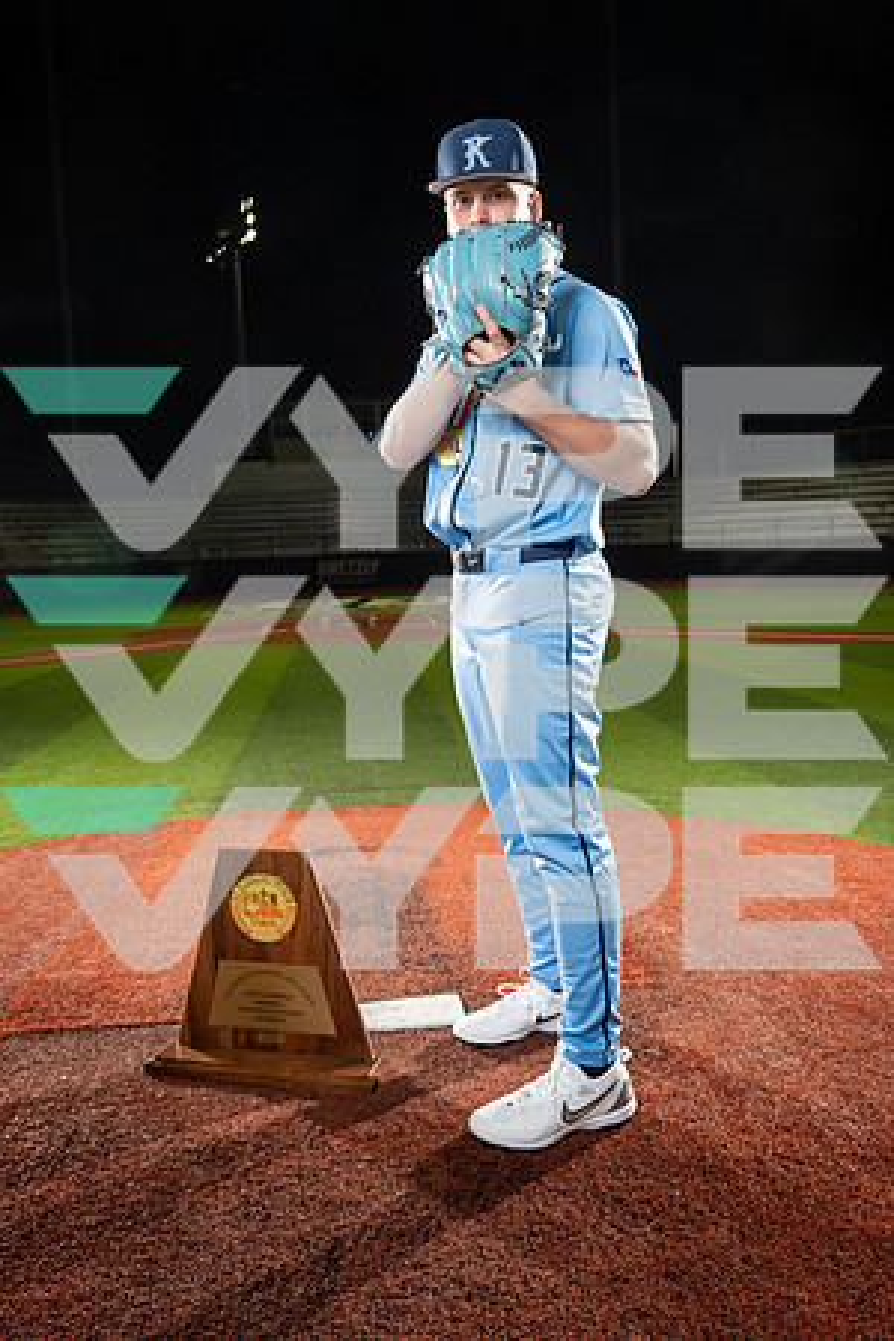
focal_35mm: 30
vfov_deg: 61.9
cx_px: 447
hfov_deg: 43.6
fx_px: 1117
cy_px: 670
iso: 800
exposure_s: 1/250
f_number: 5.6
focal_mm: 30
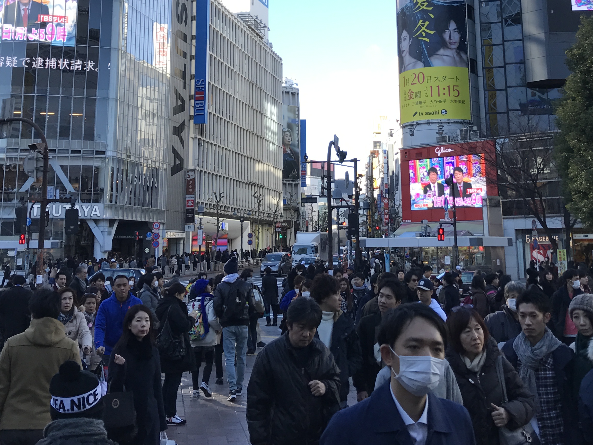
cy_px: 68
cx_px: 314
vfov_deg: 28.8
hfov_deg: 38.9
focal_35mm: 49
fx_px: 839
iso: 20
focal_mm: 3.99
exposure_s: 1/443
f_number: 1.8
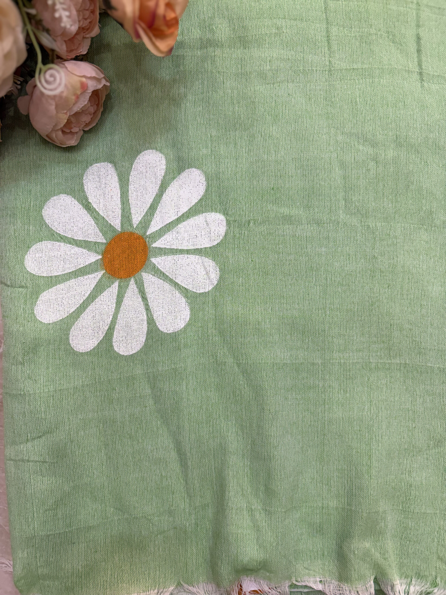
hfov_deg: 53.1
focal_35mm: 26
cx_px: 223
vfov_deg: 67.3
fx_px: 447
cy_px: 298
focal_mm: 5.96
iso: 100
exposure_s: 1/100
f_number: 1.6
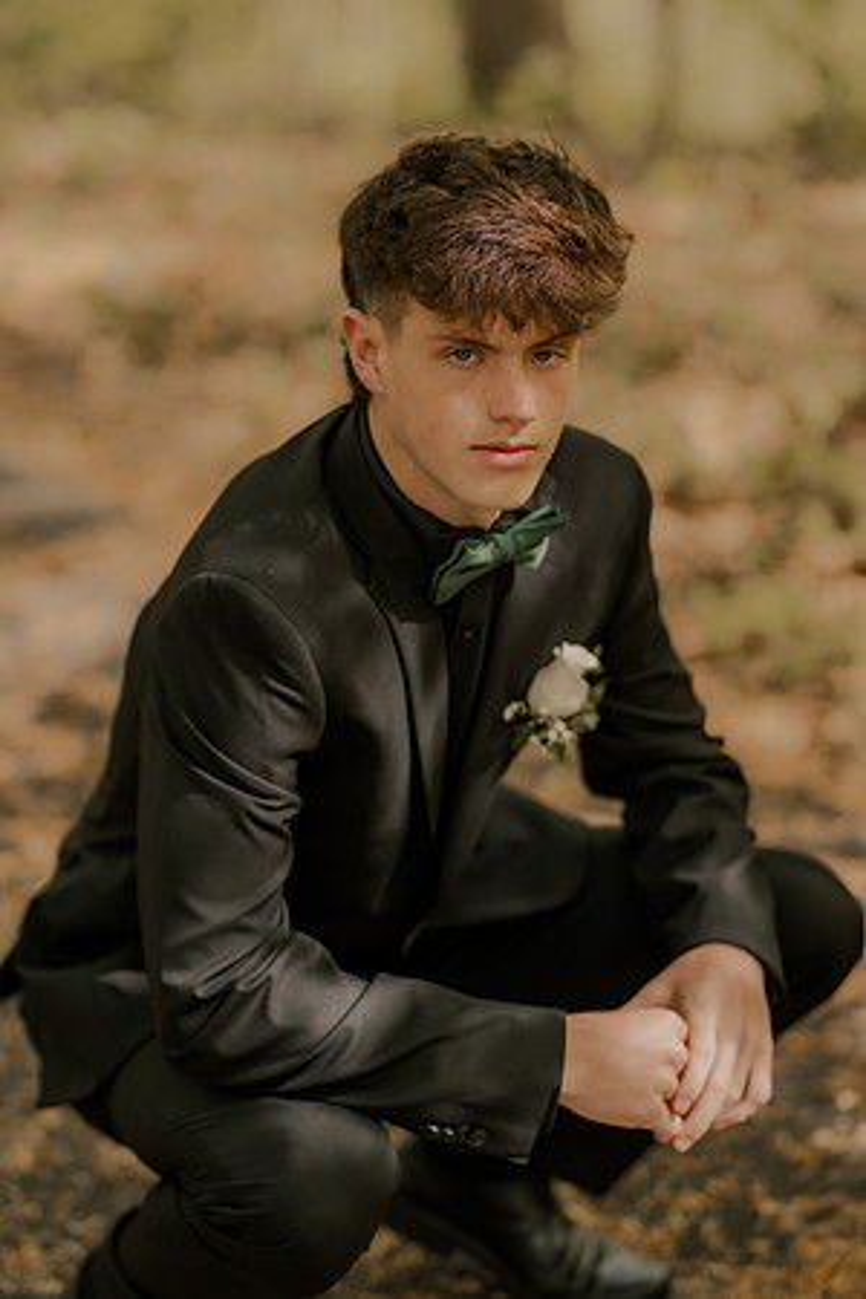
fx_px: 3067
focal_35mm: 85
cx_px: 433
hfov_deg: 16.1
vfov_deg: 23.9
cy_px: 650
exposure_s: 1/400
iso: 100
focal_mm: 85
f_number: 2
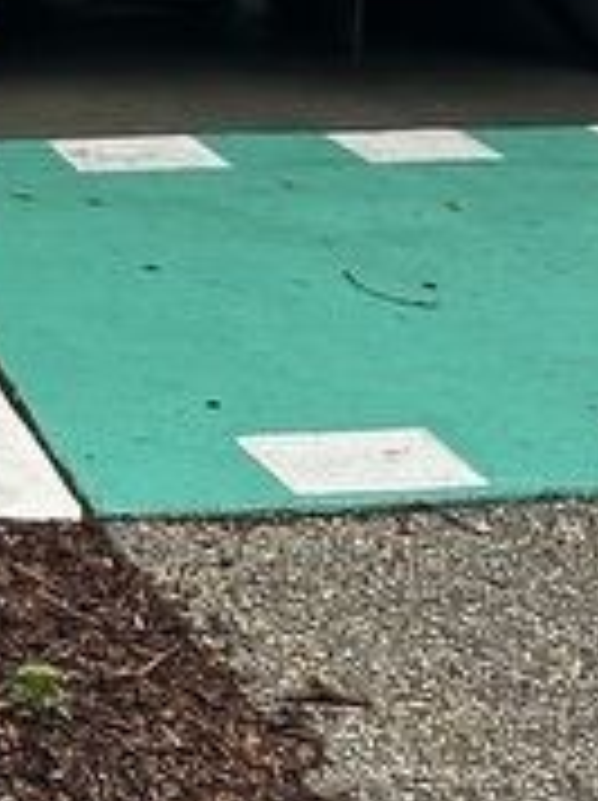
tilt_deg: -6.6
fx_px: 2494
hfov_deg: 12.4
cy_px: -364
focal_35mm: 108
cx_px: -517
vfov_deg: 16.7
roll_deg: -2.2
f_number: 1.78
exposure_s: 1/989
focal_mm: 6.86
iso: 80
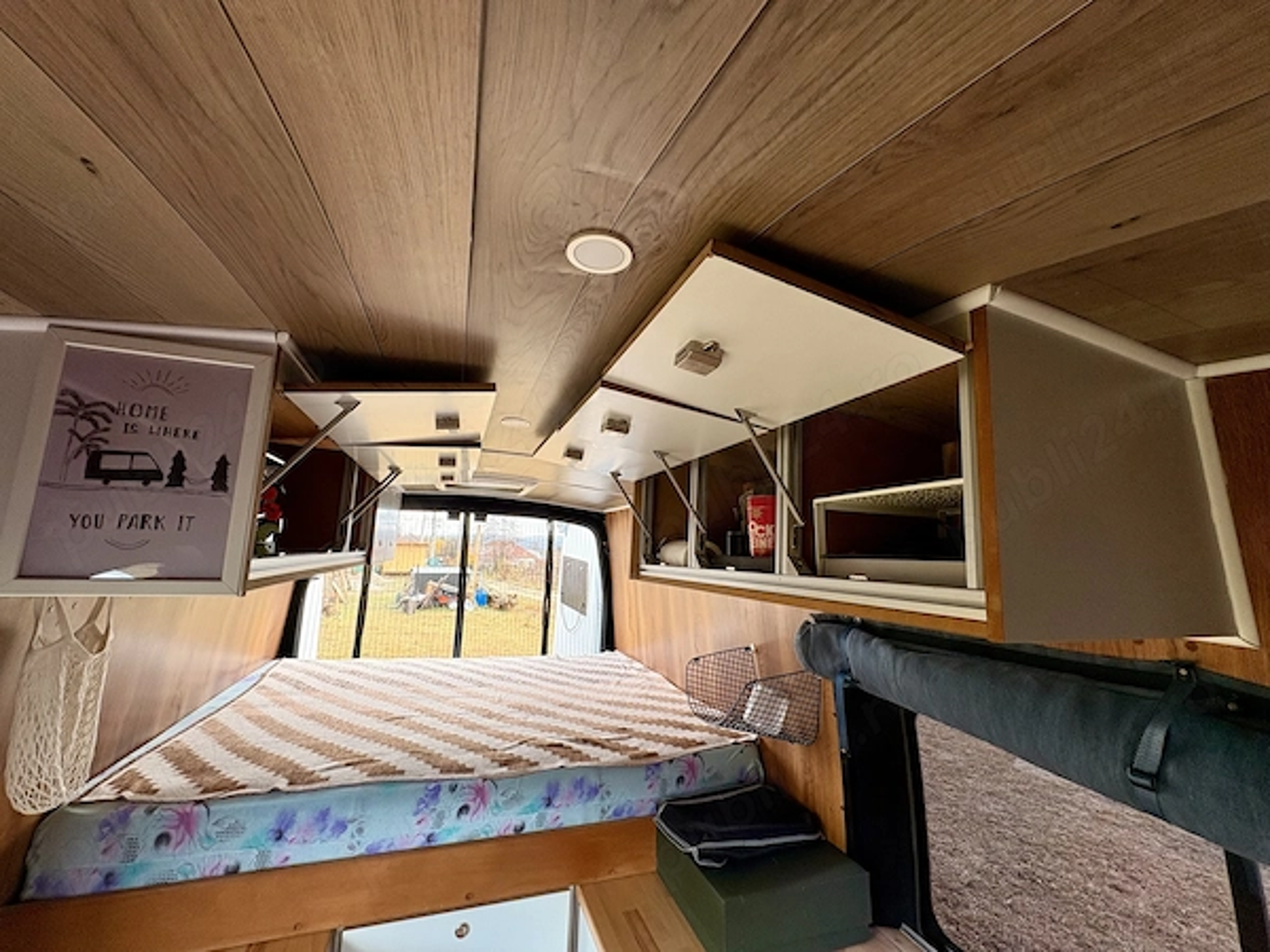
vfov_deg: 85.7
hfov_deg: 102.1
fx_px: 514
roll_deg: -0.3
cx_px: 635
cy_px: 476
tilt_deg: +7.8
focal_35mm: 14
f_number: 2.2
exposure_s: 1/124
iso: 80
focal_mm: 2.22
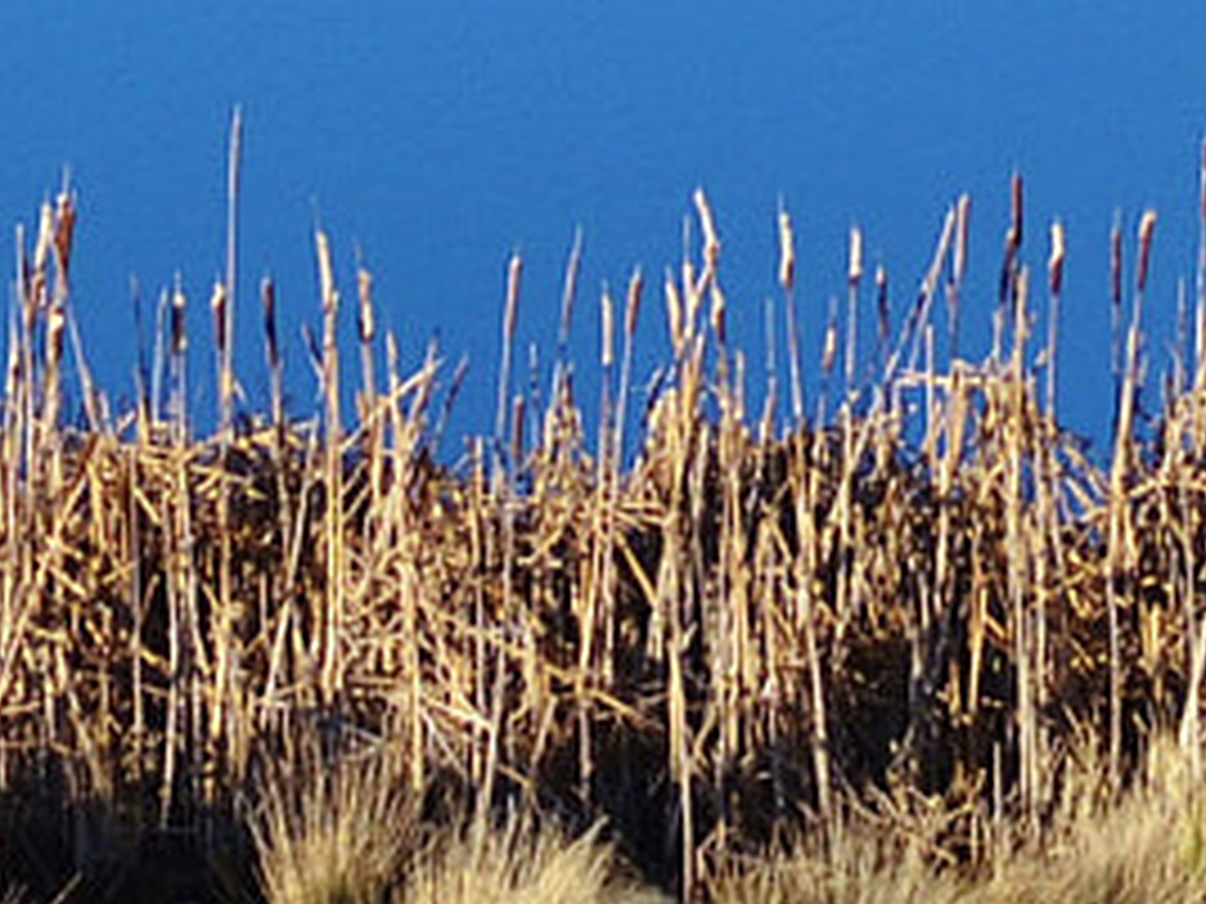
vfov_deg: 2.8
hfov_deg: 3.7
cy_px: -598
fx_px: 18604
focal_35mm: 534
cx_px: 603
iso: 400
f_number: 4.5
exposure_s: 1/1000
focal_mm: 62
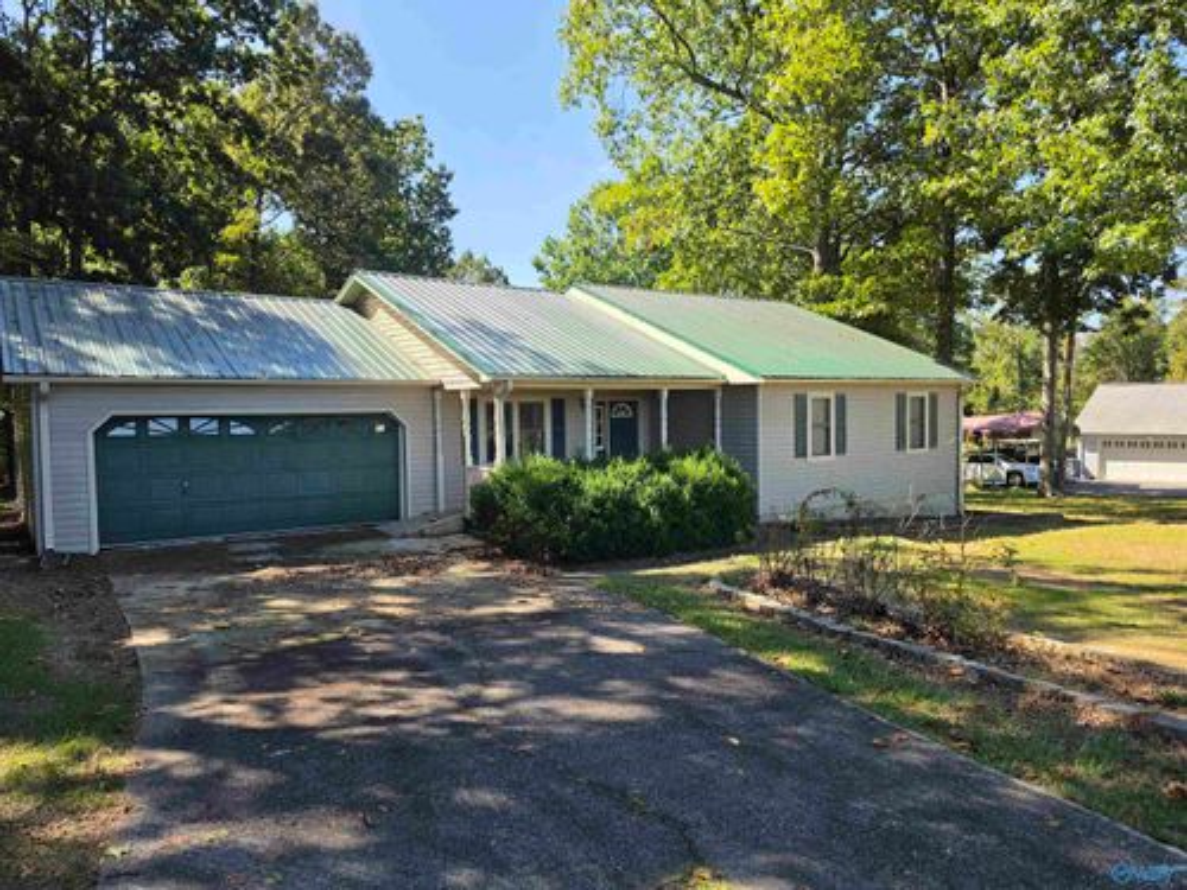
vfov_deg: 58.9
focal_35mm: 23
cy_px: 445
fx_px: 789
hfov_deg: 73.9
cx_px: 594
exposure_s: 1/3309
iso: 64
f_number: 1.4
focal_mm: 6.5
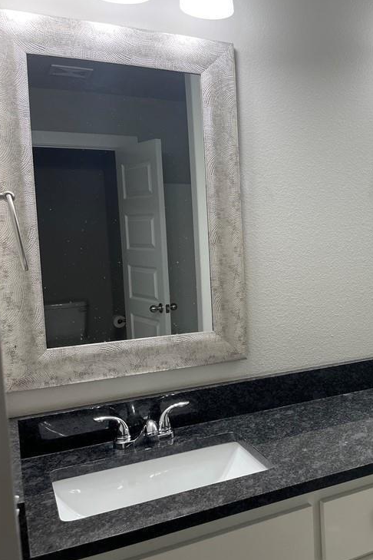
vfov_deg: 50.7
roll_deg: +1.3
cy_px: 280
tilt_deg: -4.4
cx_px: 388
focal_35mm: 38
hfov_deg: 31.9
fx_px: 591
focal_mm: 5.1
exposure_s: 1/120
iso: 50
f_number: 1.6
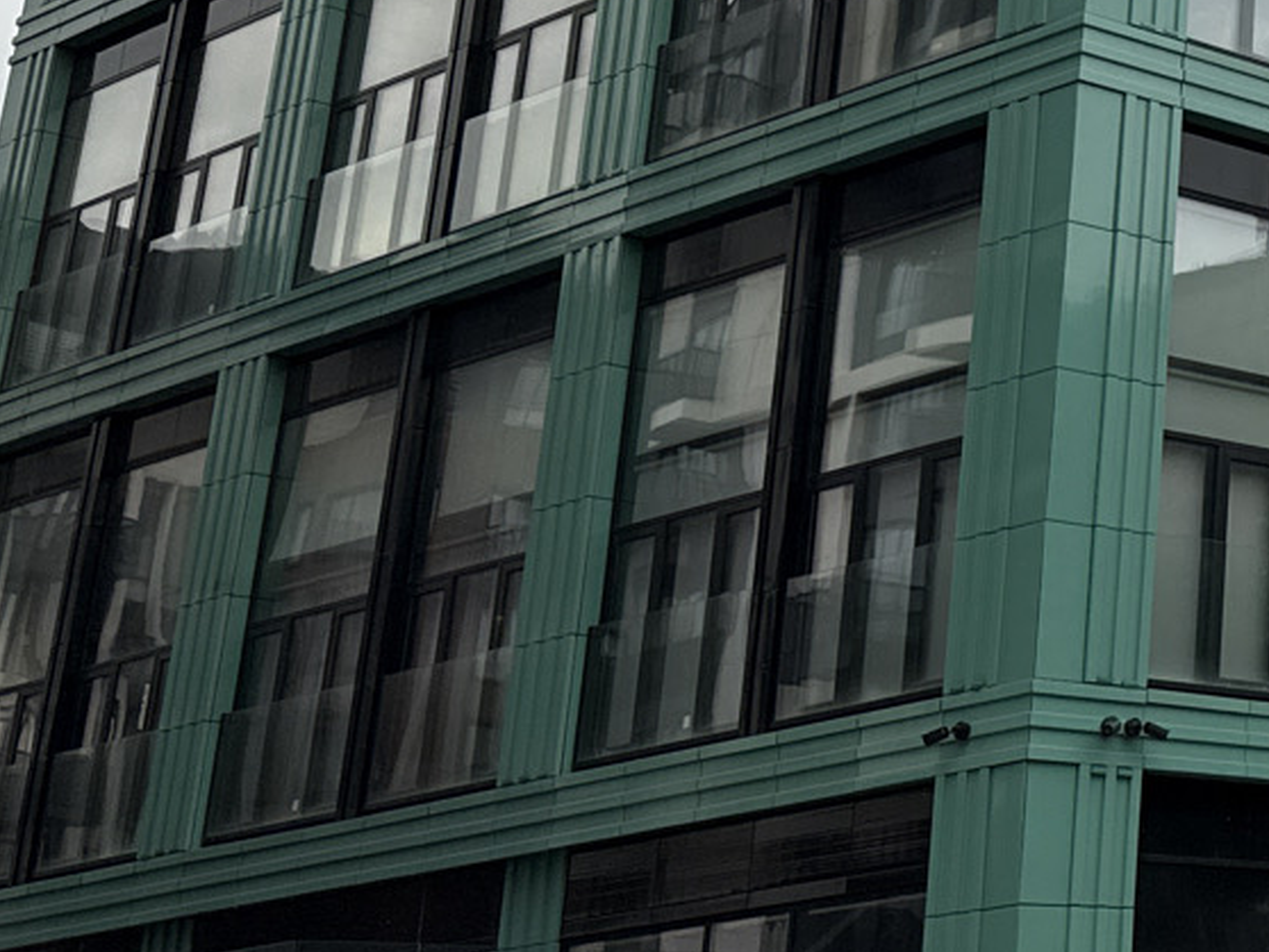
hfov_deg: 19.4
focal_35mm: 86
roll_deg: +3.2
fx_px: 3154
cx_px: 1976
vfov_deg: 16.4
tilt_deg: +24.0
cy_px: -202
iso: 80
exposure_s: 1/637
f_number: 1.78
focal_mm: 6.76
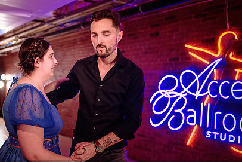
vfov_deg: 33.3
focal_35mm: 40
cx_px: 77
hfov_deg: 47.5
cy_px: 98
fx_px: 269
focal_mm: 28
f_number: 1.4
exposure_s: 1/320
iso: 2500
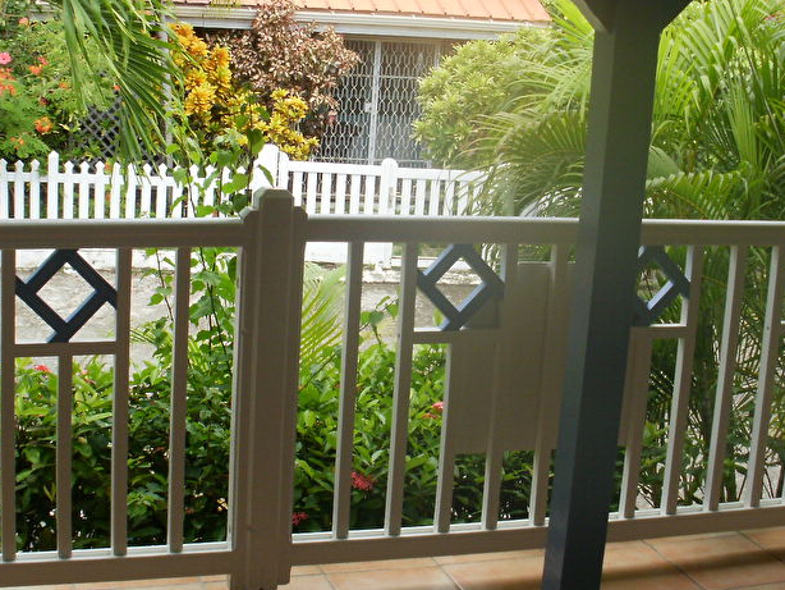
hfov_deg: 32.2
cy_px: 285
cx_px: 391
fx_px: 1361
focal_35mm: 60
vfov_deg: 24.4
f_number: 5.6
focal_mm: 6.3
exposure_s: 1/80
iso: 100
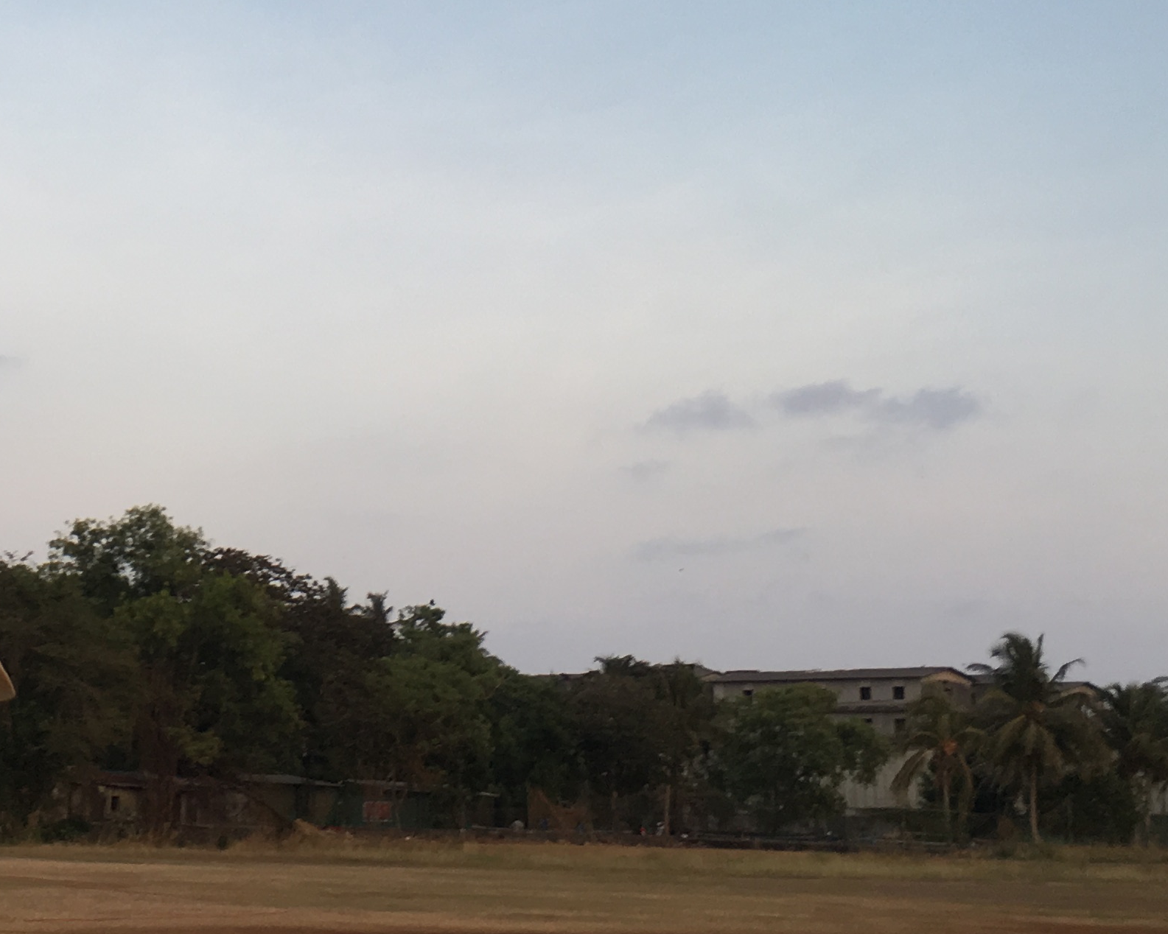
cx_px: 122
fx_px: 2489
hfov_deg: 25.6
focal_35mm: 72
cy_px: 141
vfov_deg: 20.9
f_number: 2.2
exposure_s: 1/135
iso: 25
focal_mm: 4.15
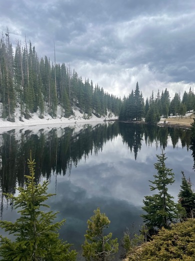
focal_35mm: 26
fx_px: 195
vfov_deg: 67.3
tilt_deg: -3.9
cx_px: 98
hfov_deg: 53.1
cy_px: 130
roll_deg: +0.1
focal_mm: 4.2
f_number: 1.6
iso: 32
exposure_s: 1/1795
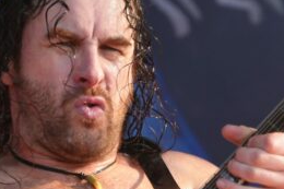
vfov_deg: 1.6
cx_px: 171
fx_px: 6709
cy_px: 205
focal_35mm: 851
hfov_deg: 2.4
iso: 400
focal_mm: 192
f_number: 6.3
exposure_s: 1/320
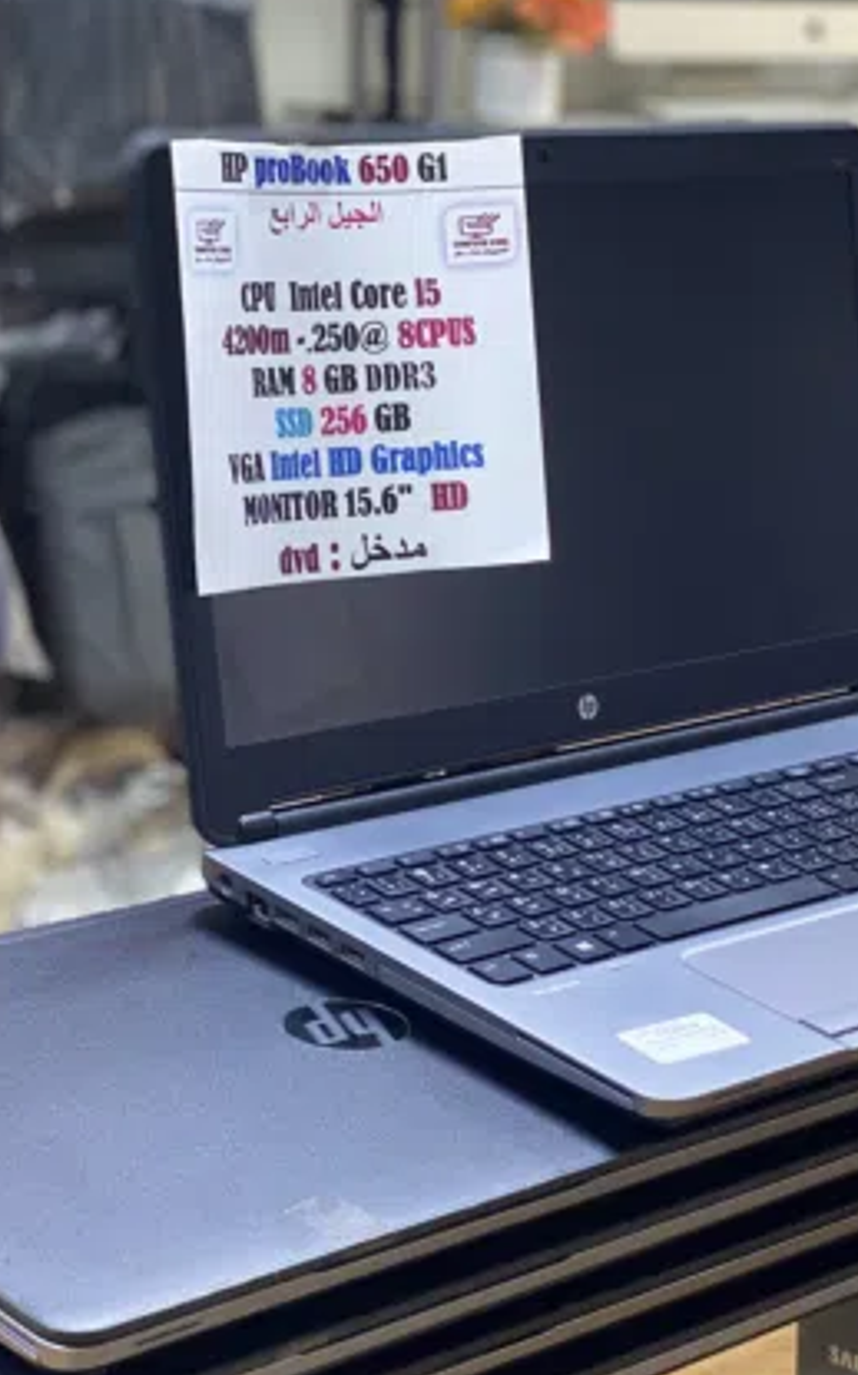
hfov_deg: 15.2
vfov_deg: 24.4
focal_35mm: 85
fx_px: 3183
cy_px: 745
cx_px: 778
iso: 100
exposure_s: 1/100
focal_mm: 6
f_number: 2
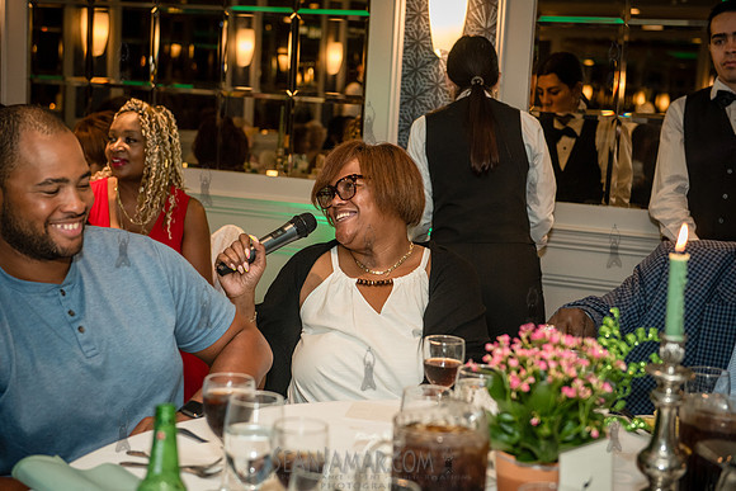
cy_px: 246
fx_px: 1268
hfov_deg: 32.4
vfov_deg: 21.9
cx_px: 368
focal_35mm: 62
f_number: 3.5
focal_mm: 62
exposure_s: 1/200
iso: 1600
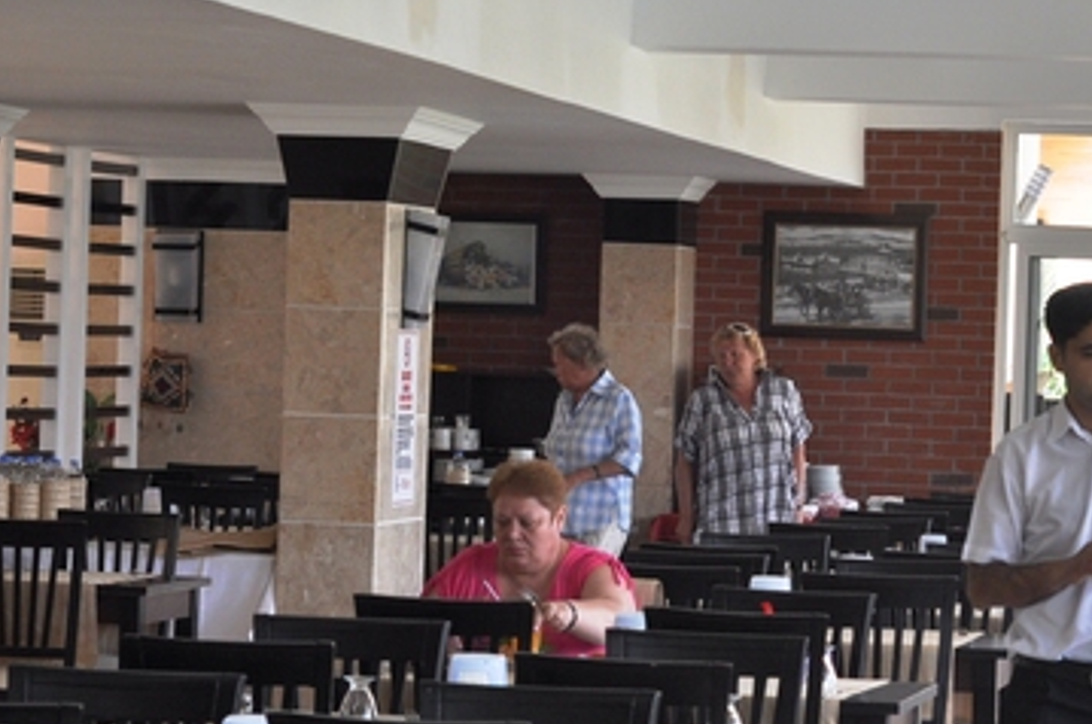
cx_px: 709
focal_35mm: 167
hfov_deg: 12.3
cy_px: 303
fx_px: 5057
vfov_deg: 8.2
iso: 500
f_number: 6.3
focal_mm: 50
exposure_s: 1/160
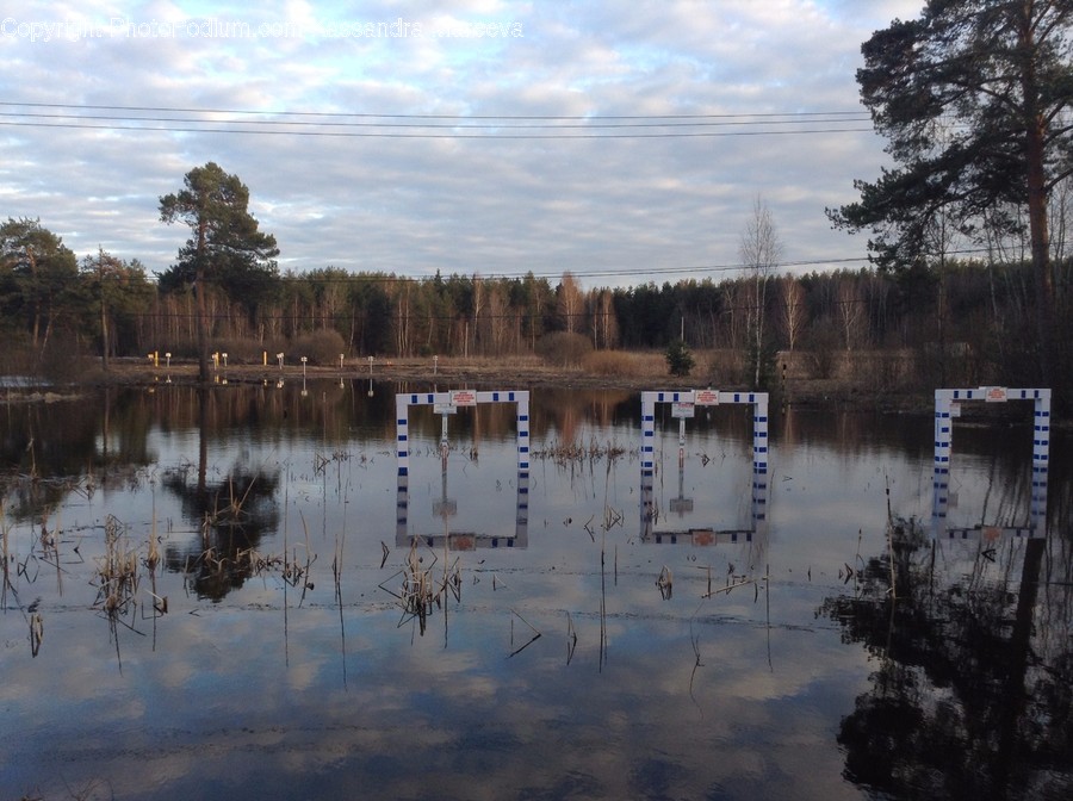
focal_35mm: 33
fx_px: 1021
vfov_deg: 42.8
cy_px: 400
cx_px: 536
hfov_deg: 55.4
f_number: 2.4
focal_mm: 3.3
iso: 25
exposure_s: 1/157
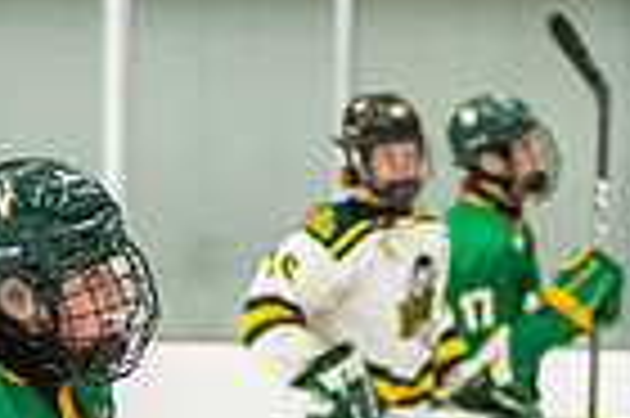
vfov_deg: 3.2
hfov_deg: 4.8
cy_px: 799
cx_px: 98
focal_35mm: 431
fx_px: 7534
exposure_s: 1/800
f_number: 2.8
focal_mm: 80
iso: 3200
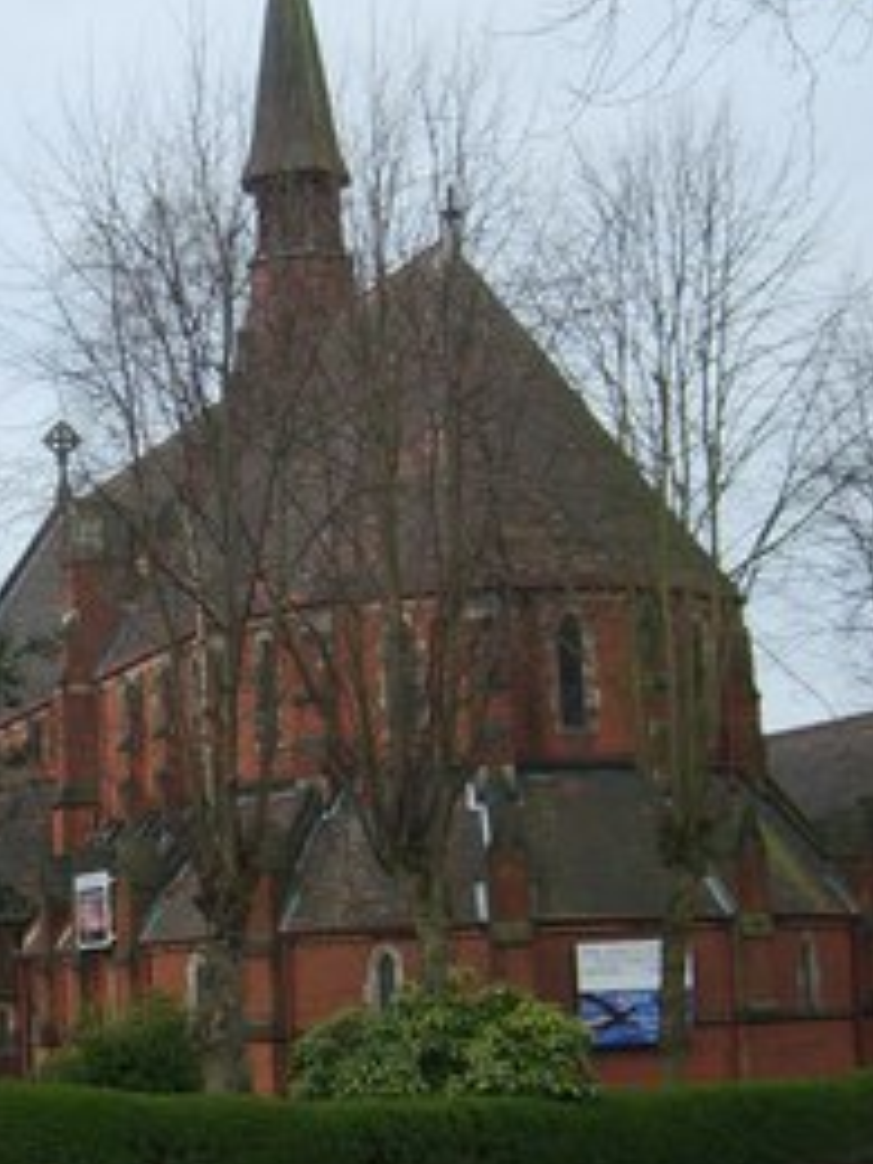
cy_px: 877
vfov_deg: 22.5
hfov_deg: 16.9
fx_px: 2892
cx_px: 98
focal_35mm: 86
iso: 50
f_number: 2.8
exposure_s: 1/750
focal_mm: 5.8
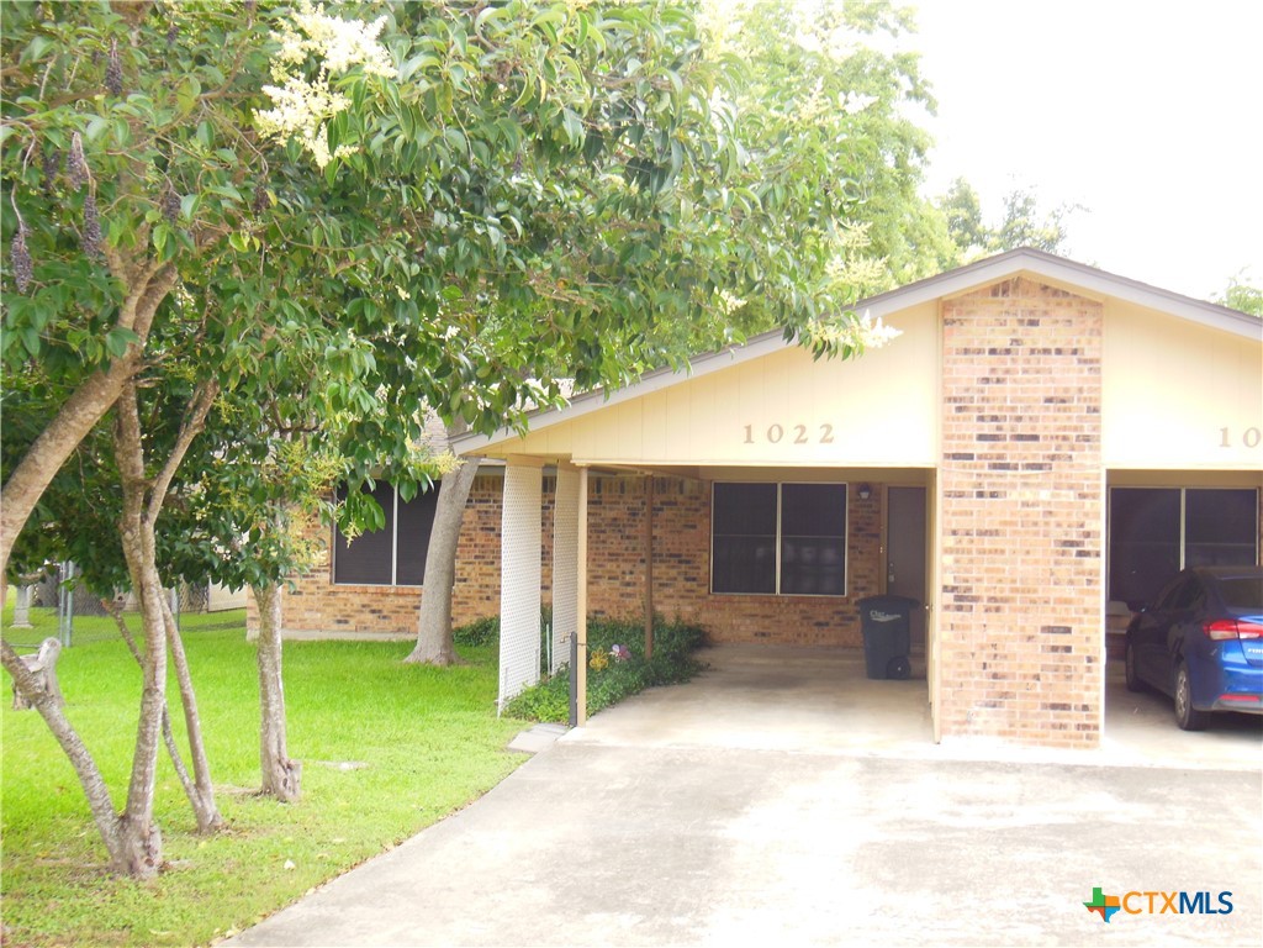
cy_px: 474
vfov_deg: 36.8
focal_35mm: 39
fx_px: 1423
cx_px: 632
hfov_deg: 47.9
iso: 125
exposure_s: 1/100
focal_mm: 6.9
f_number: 4.1
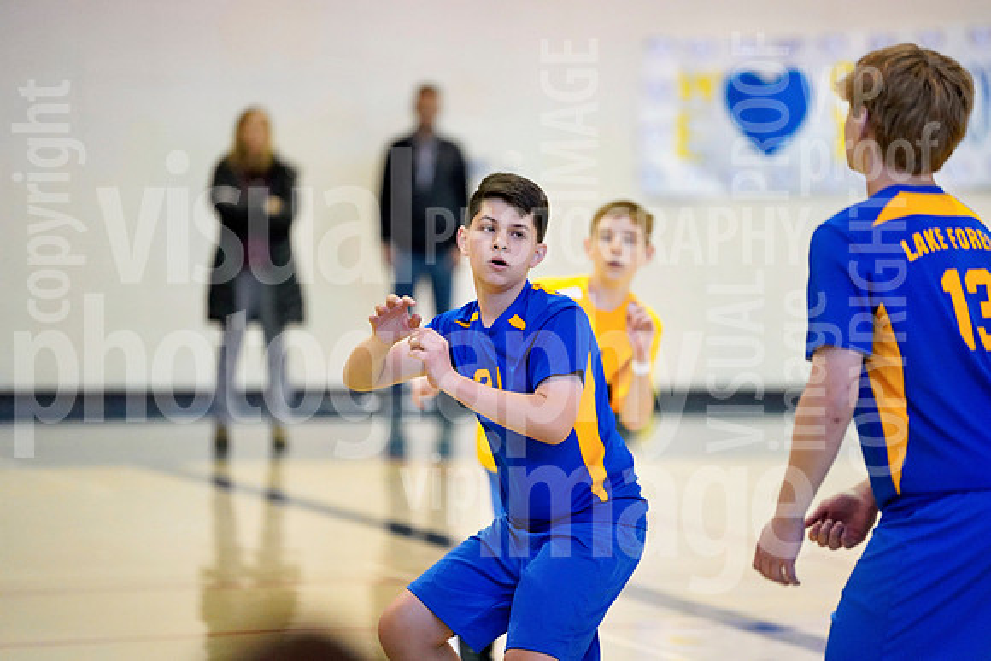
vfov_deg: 6.9
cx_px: 496
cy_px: 330
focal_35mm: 200
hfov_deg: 10.3
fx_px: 5507
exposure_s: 1/640
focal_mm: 200
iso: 8000
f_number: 2.8
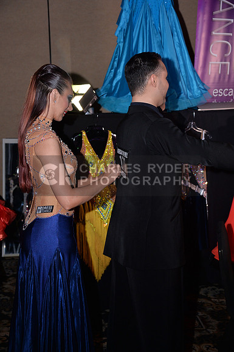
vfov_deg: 39.6
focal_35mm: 50
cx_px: 117
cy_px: 176
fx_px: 489
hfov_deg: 26.9
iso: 1250
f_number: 5
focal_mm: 50
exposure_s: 1/250
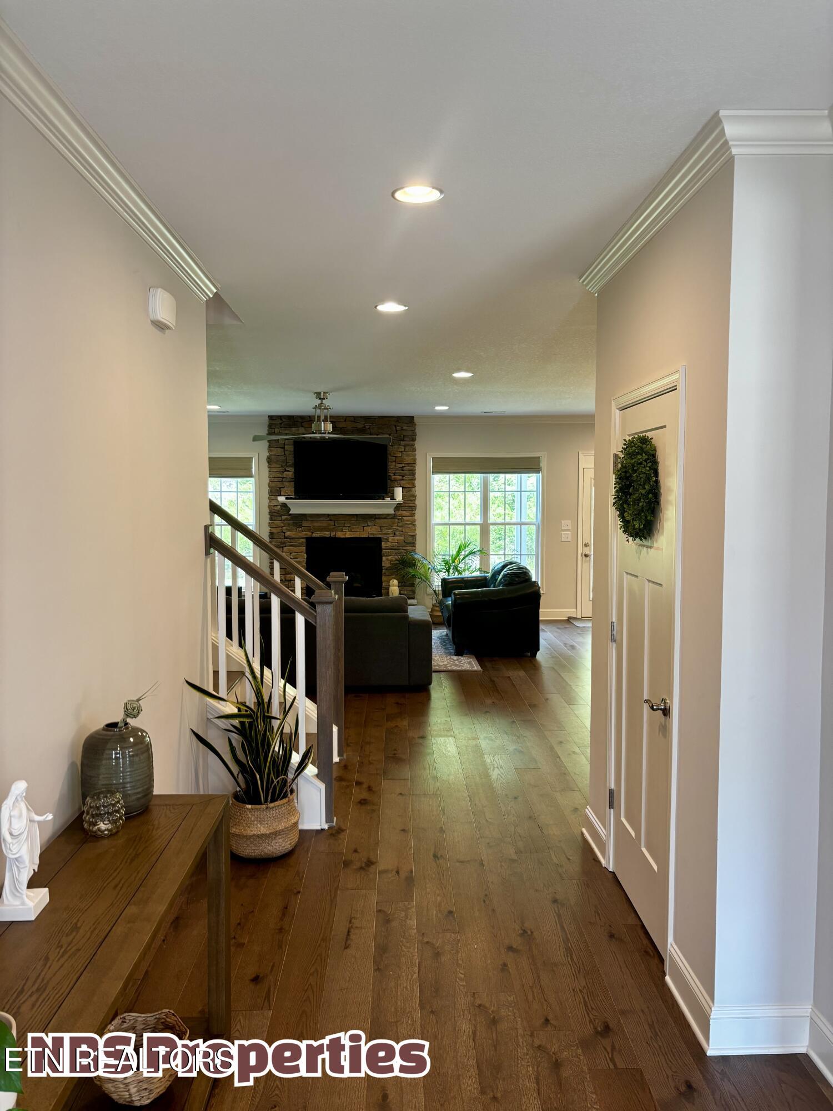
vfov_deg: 67.3
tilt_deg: -3.3
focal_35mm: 26
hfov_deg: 53.1
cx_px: 416
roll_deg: -0.3
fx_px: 834
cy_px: 556
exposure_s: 1/60
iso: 100
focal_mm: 5.96
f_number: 1.6
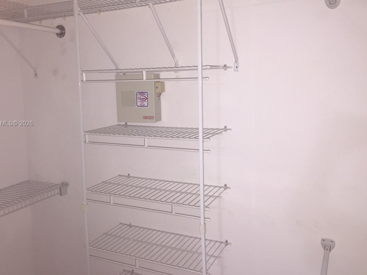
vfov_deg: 42.9
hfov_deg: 55.2
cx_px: 161
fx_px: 350
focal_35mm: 33
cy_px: 124
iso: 64
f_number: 2.2
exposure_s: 1/16
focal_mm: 4.15
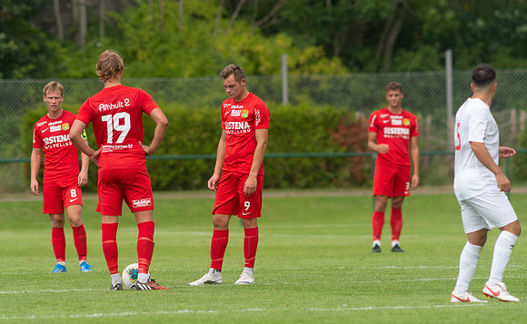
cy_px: 156
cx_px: 236
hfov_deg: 3.7
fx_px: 8166
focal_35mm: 571
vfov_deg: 2.3
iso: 250
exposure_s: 1/1250
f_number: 4
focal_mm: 420
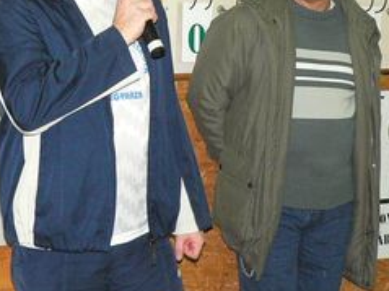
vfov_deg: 15.2
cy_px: 35
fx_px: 1078
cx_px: 54
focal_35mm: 96
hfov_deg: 20.1
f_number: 2.8
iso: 400
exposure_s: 1/60
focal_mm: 8.7
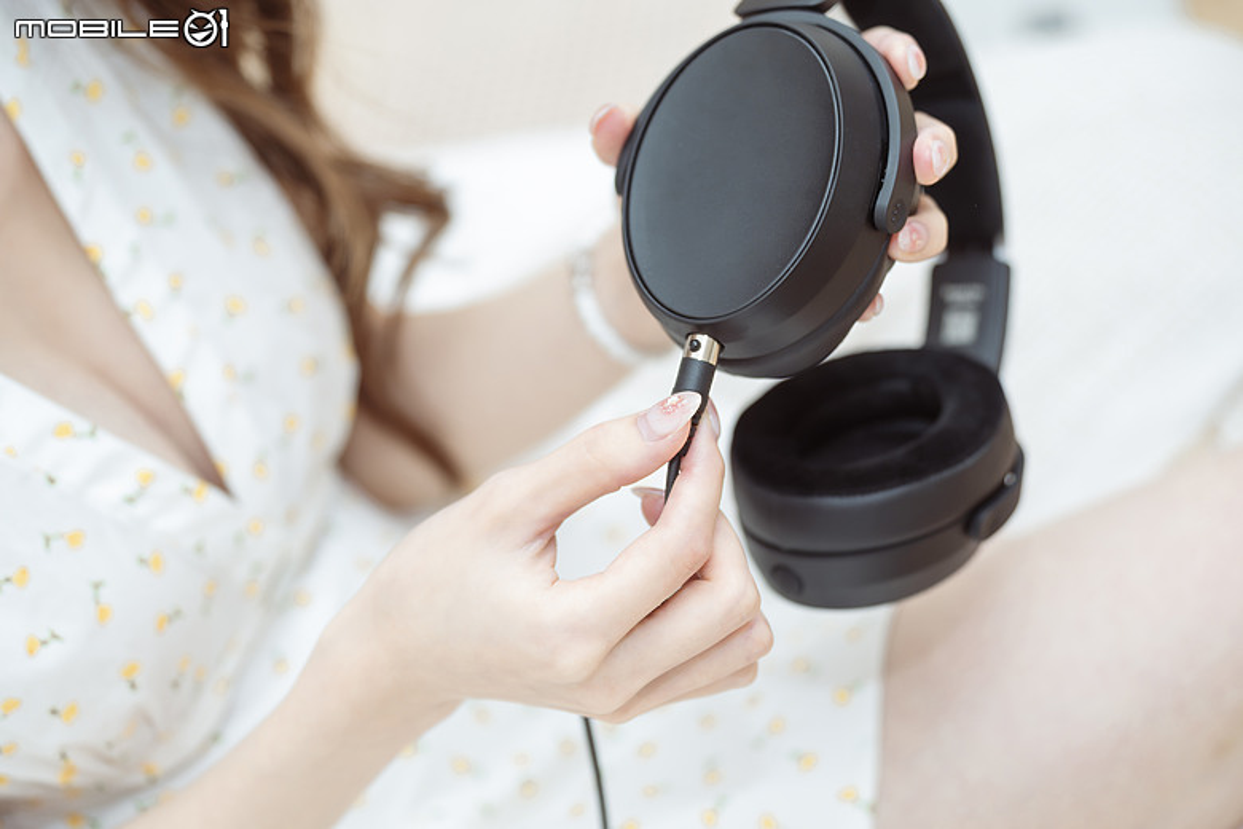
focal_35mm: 70
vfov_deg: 19.5
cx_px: 622
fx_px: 2417
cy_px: 414
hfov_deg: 28.8
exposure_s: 1/125
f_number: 2.8
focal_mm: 70
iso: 1600
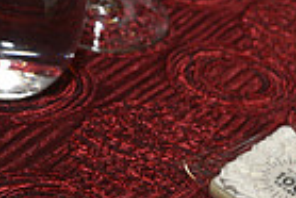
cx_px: 449
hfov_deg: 12.3
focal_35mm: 158
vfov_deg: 8.4
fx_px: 1300
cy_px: 346
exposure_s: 1/60
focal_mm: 38
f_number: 5
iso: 200
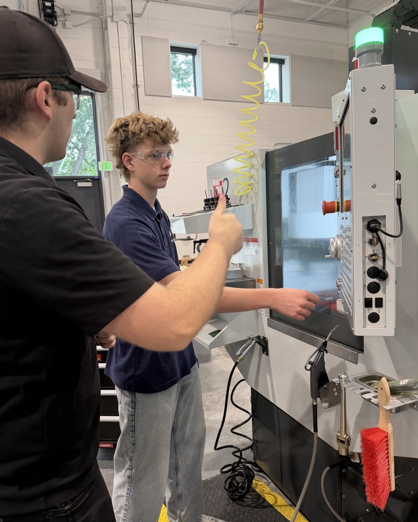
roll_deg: +2.2
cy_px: 281
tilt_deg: -8.8
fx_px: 402
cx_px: 207
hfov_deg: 54.9
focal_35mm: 26
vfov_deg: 66.0
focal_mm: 6.76
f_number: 1.78
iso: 160
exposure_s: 1/121
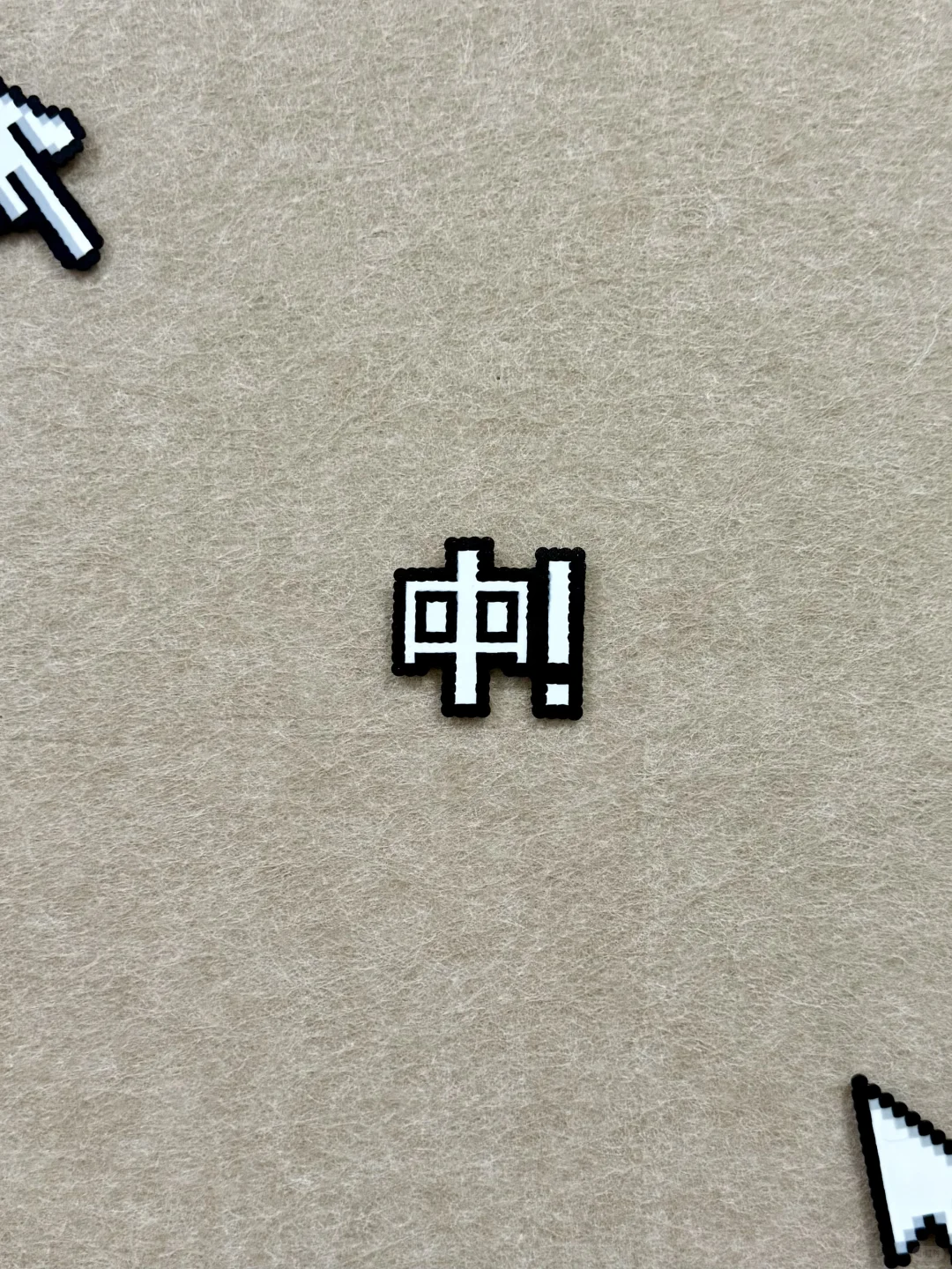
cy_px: 634
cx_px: 476
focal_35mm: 24
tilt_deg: +4.9
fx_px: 880
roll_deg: -1.0
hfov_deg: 56.8
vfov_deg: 71.6
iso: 320
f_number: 1.78
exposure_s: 1/60
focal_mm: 6.76
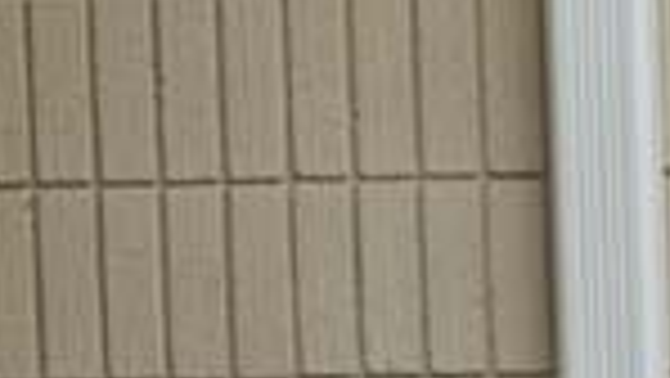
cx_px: 827
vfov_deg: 2.9
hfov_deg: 5.1
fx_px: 7501
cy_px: 900
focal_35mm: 422
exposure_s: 1/200
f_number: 6.7
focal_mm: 50
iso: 100
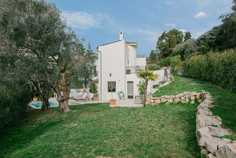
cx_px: 118
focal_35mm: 24
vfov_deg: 53.1
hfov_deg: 73.7
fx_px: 157
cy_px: 79
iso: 80
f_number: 10
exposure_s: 1/125
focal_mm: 16
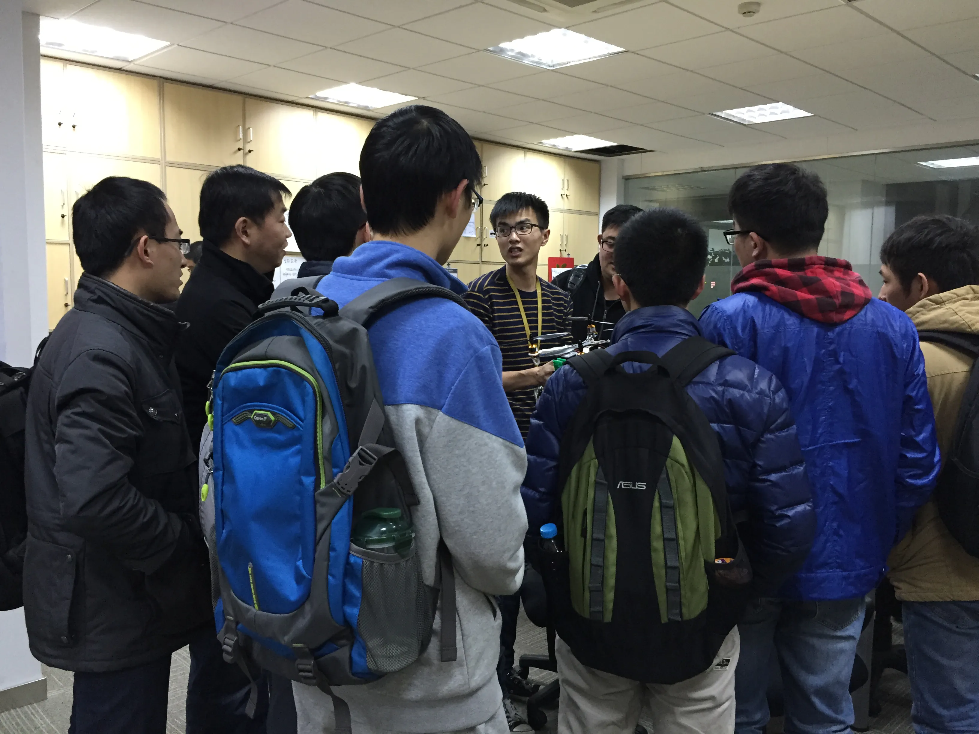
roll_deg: -1.0
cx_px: 490
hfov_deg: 61.7
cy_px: 367
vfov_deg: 48.2
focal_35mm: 29
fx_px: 820
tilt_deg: -4.1
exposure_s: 1/30
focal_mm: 4.15
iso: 160
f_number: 2.2
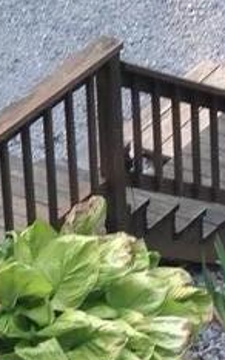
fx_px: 2399
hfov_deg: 5.3
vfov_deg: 8.6
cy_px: 139
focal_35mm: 245
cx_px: -122
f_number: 2.4
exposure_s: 1/198
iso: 50
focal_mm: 4.12
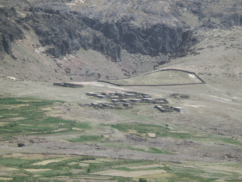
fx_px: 2097
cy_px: 91
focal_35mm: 300
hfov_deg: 6.6
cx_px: 121
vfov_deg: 5.0
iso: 80
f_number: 5.9
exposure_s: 1/400
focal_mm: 53
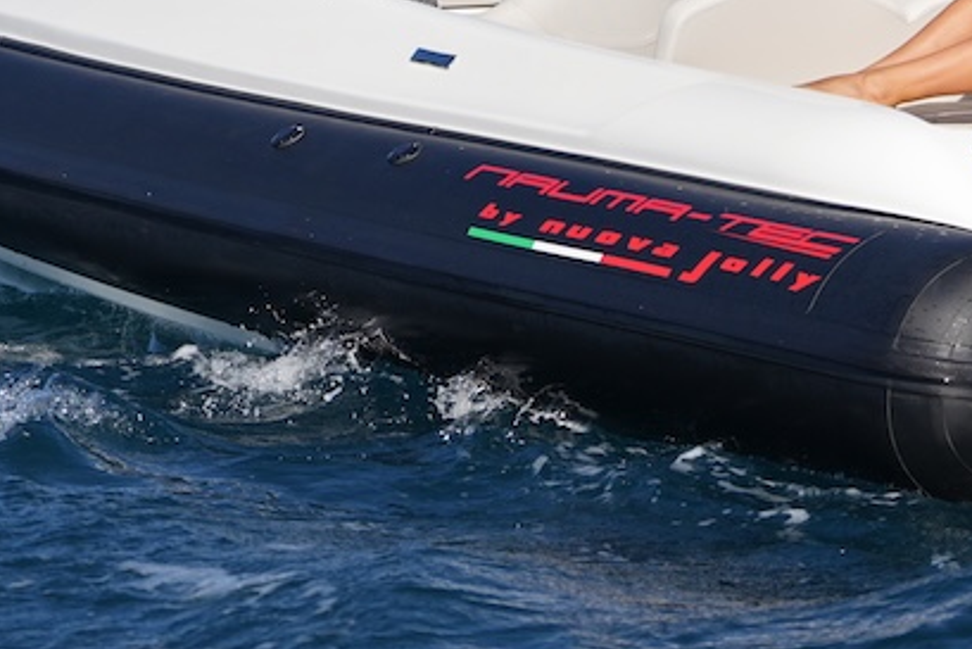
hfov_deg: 7.2
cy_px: -206
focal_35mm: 285
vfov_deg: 4.8
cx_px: 877
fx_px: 7697
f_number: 2.8
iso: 160
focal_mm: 94
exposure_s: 1/6400
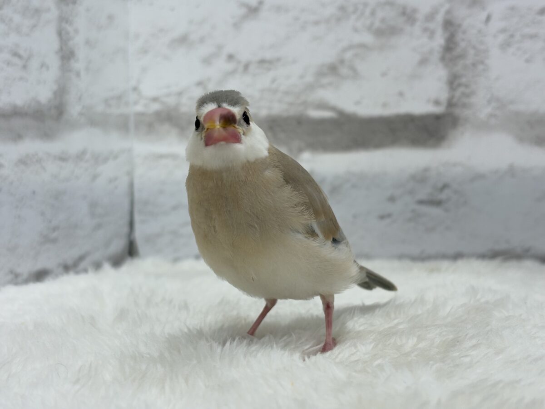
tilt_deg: -3.3
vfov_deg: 28.0
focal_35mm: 52
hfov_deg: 36.8
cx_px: 272
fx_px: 819
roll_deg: +1.3
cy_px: 204
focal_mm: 5.96
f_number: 1.6
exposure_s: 1/50
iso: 25
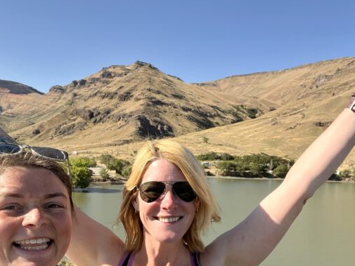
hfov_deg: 52.6
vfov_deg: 40.2
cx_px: 179
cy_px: 178
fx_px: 359
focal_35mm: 35
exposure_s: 1/541
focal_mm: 2.71
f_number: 2.2
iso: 32
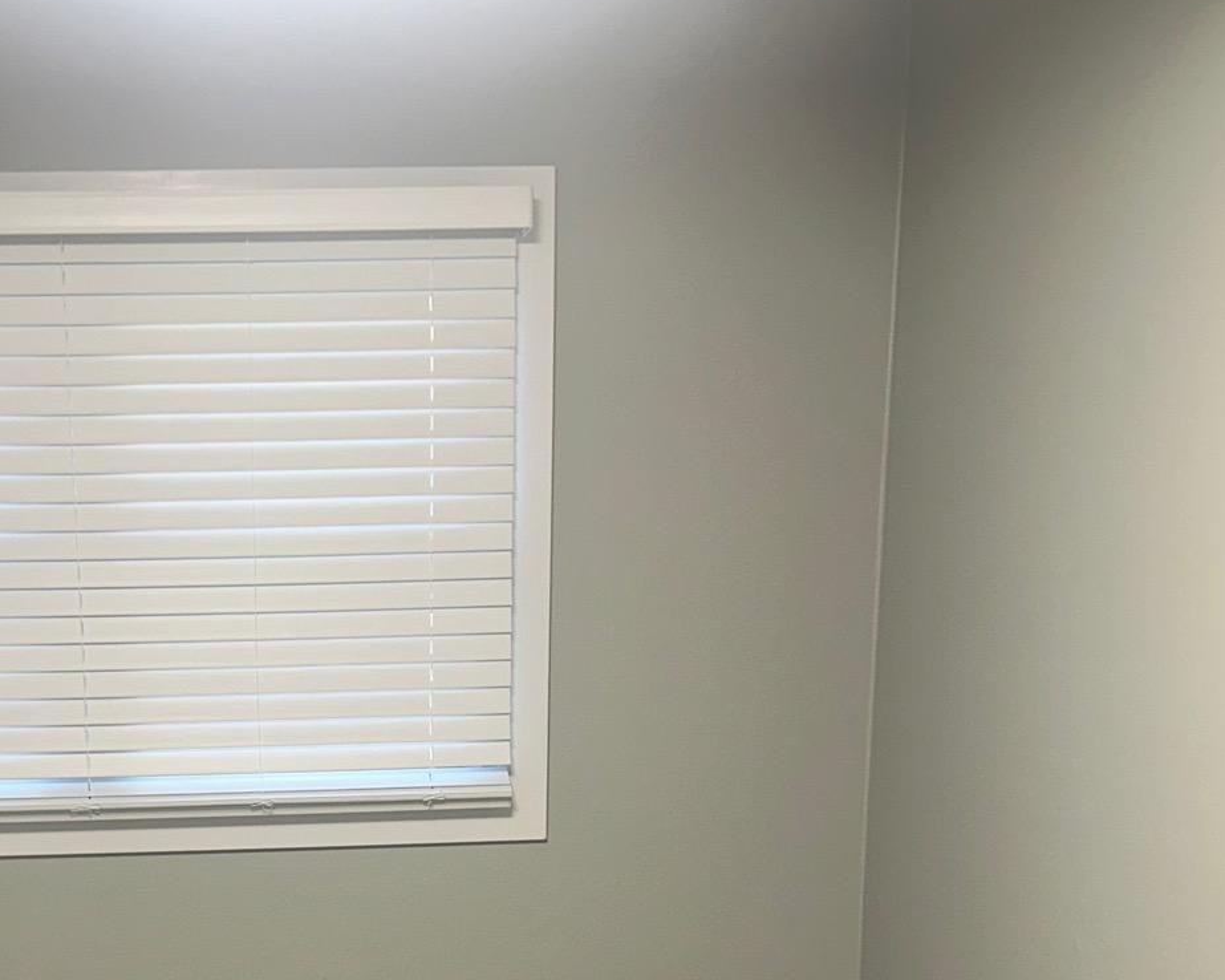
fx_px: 1885
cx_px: 275
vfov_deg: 27.5
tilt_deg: -13.5
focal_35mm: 52
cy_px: 980
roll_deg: +1.2
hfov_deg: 35.0
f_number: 1.78
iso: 64
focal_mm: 6.86
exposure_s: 1/35
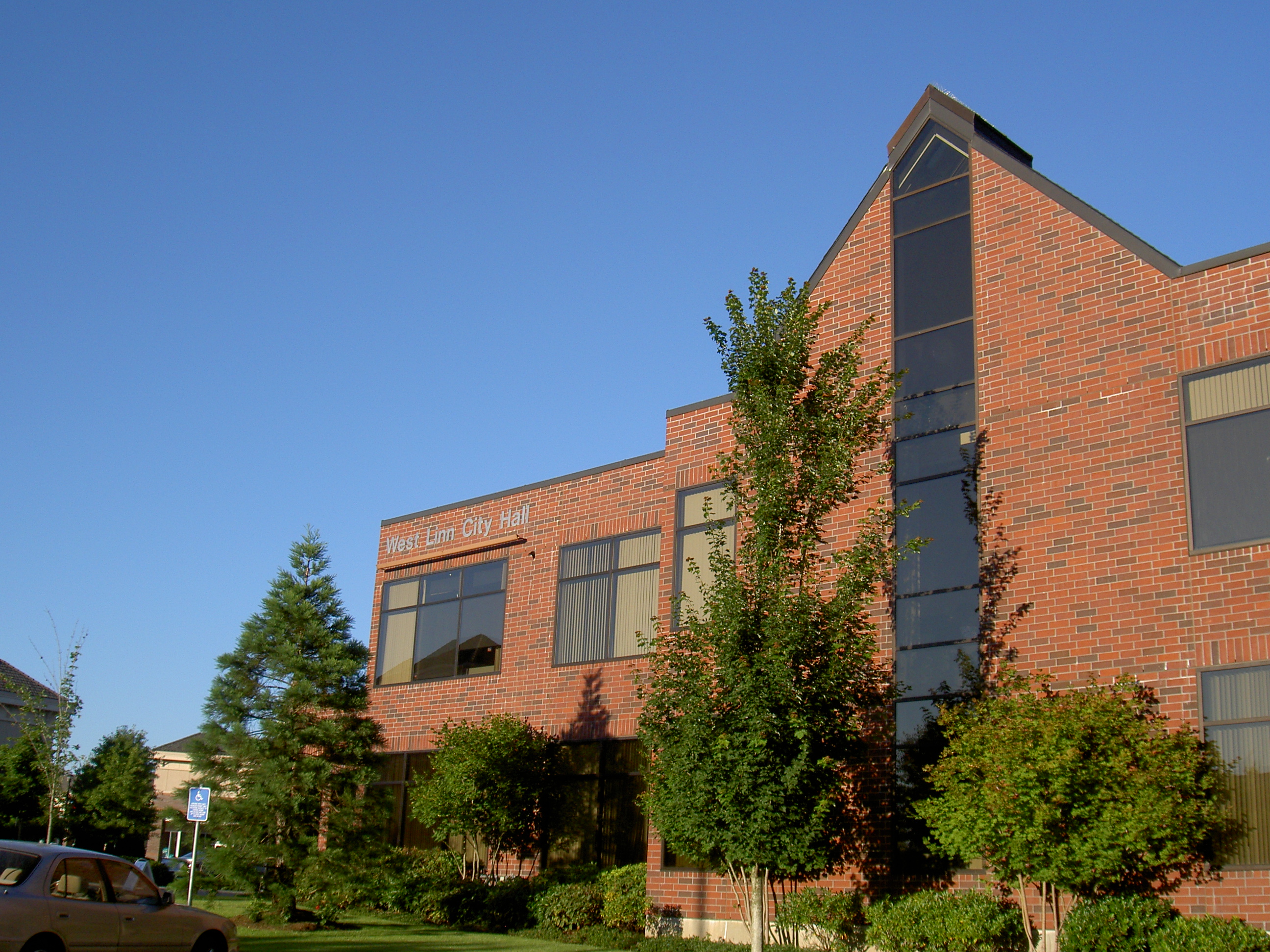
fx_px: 1431
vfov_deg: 36.8
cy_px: 476
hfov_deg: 47.9
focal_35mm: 39
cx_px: 635
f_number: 4.7
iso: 100
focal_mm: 8
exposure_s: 1/320
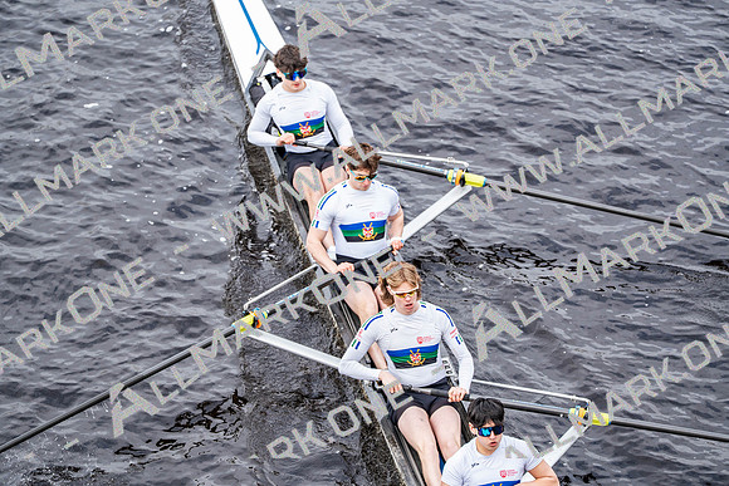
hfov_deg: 10.3
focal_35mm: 200
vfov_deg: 6.9
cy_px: 243
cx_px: 364
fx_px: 4051
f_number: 2.8
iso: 500
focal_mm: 200
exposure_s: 1/2000
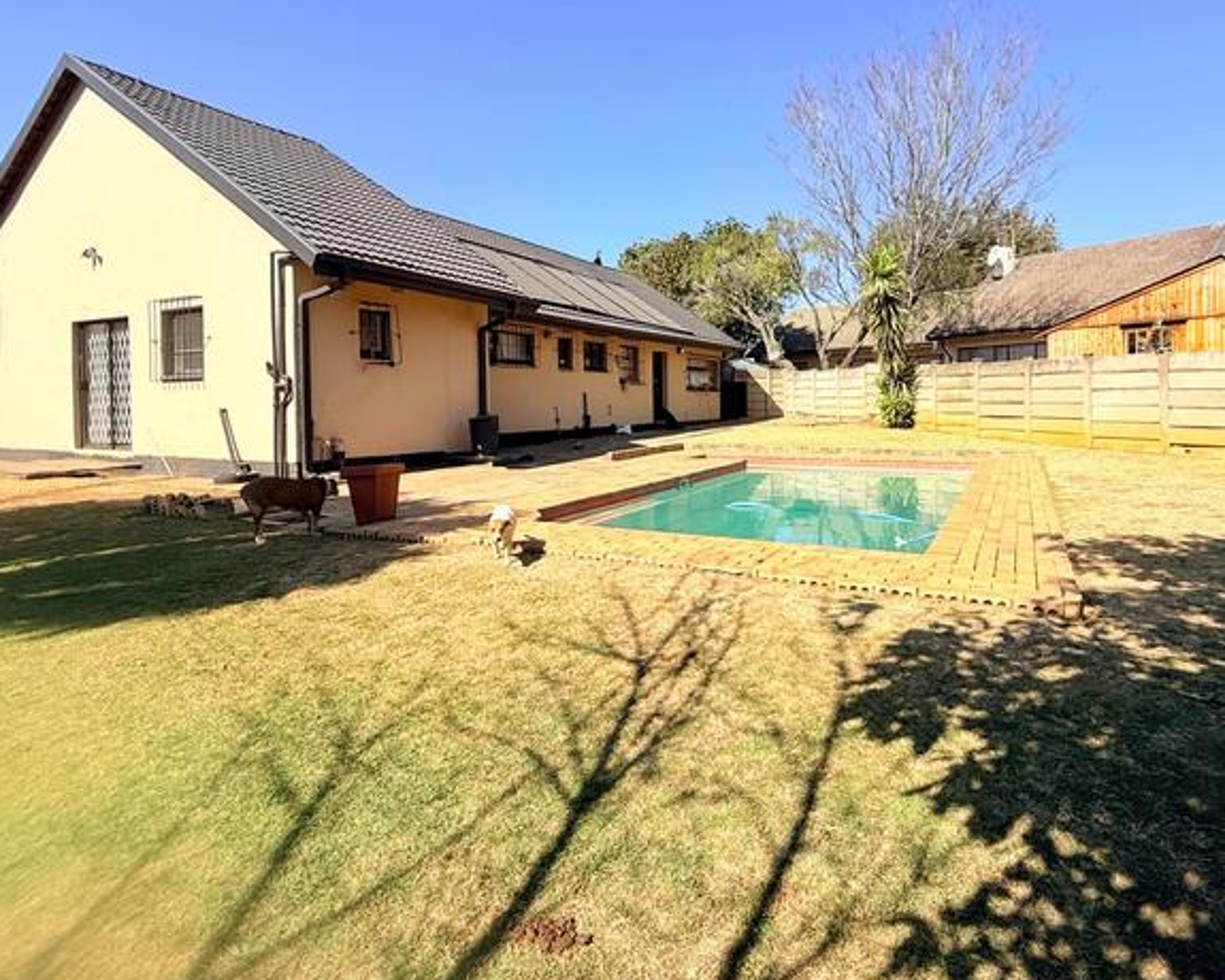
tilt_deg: -0.1
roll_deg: +0.9
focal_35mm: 19
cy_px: 415
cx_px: 697
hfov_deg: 82.8
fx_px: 689
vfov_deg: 70.4
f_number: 2.2
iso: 50
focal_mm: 2.22
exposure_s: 1/1613
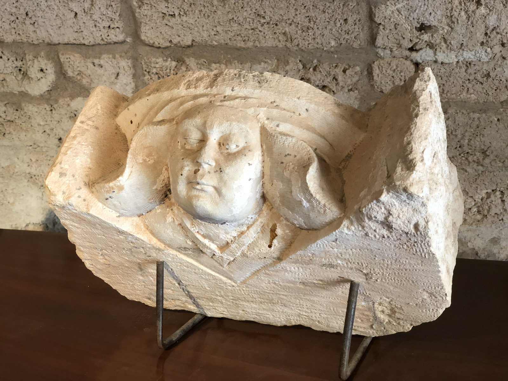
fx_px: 763
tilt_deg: -12.1
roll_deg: +1.0
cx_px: 254
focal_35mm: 52
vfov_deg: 28.0
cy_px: 190
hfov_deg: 36.8
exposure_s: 1/50
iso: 100
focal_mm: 6
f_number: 2.4
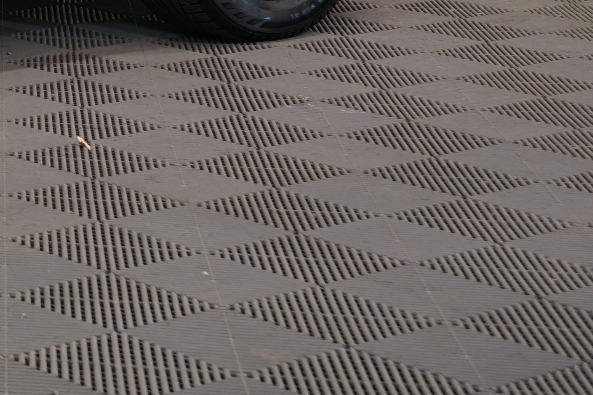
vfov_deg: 8.8
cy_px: -330
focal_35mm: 150
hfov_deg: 12.2
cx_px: -561
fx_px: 2471
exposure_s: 1/25
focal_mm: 36
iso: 400
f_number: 5.6
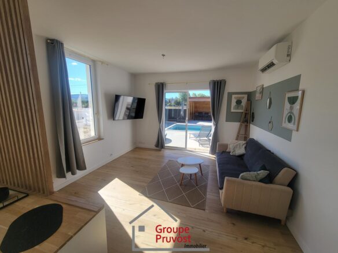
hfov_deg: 106.2
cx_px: 169
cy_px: 126
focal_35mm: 13
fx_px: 127
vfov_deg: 89.9
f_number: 2.2
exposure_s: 1/507
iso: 50
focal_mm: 2.2
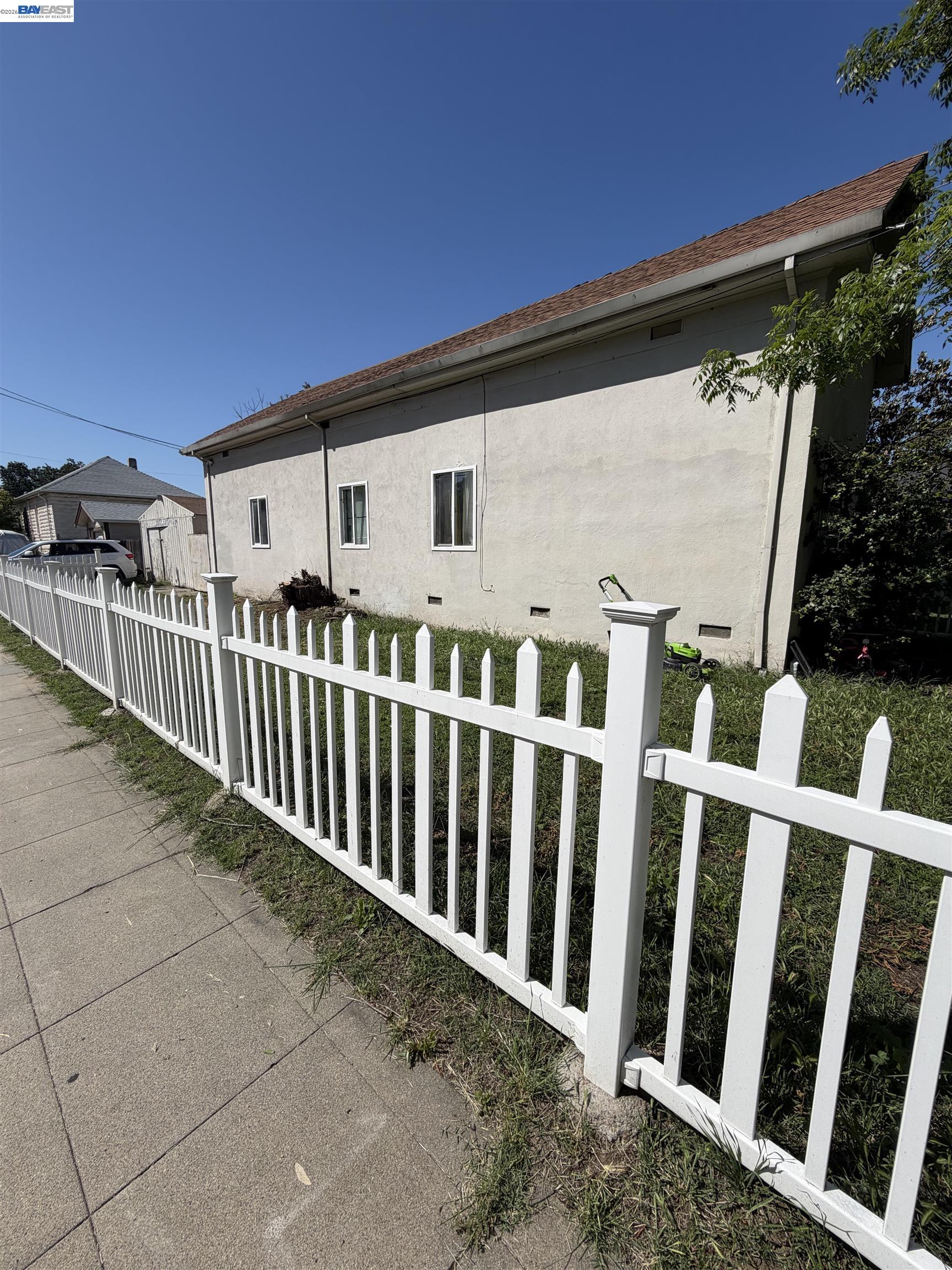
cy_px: 635
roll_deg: -1.9
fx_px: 513
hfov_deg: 85.7
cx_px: 476
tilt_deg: -10.0
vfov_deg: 102.1
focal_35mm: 14
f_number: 2.2
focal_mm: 2.22
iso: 20
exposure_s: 1/1613
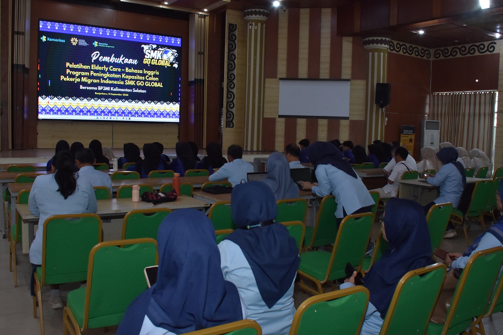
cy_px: 163
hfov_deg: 60.3
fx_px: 433
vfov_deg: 42.3
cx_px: 262
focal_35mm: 31
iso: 1000
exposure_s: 1/125
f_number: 6.3
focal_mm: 18
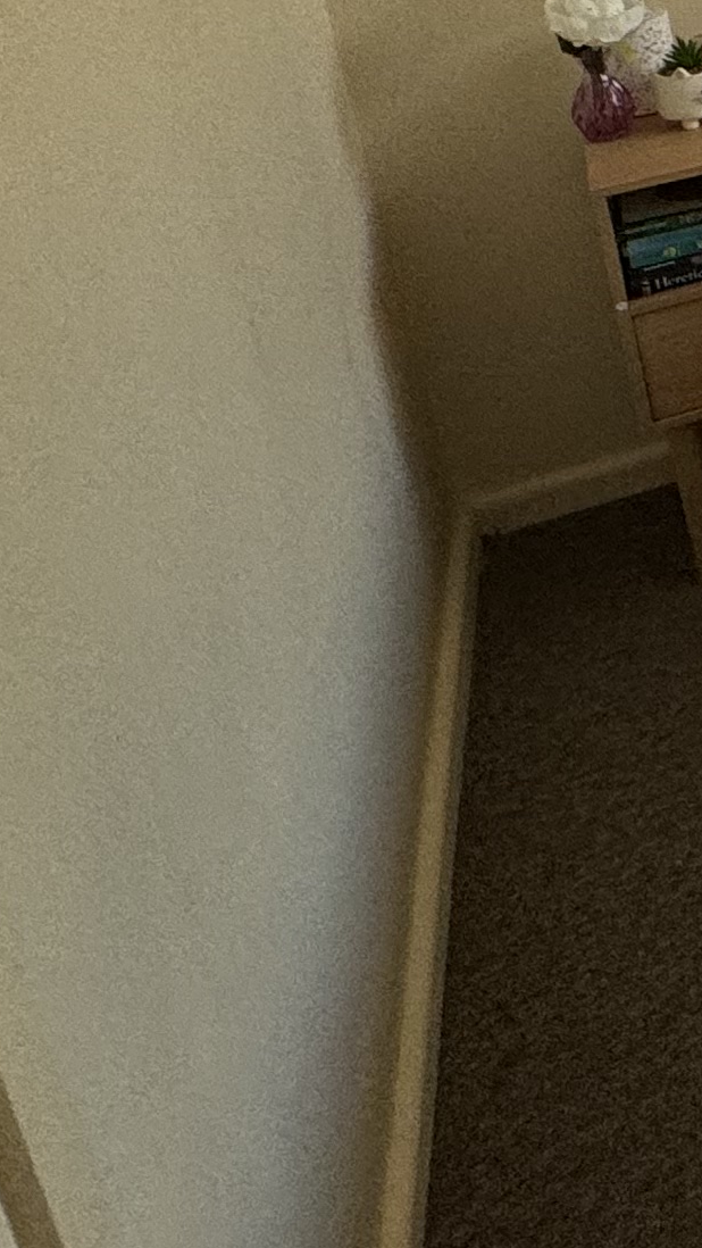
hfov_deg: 11.8
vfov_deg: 31.9
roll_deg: +0.2
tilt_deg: -14.7
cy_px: -191
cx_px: 2064
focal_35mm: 56
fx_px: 1852
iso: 125
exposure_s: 1/99
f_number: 2.2
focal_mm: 2.22
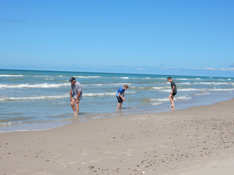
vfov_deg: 28.6
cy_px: 88
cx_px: 117
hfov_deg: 37.5
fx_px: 345
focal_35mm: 51
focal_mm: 9
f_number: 4.5
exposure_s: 1/1250
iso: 125
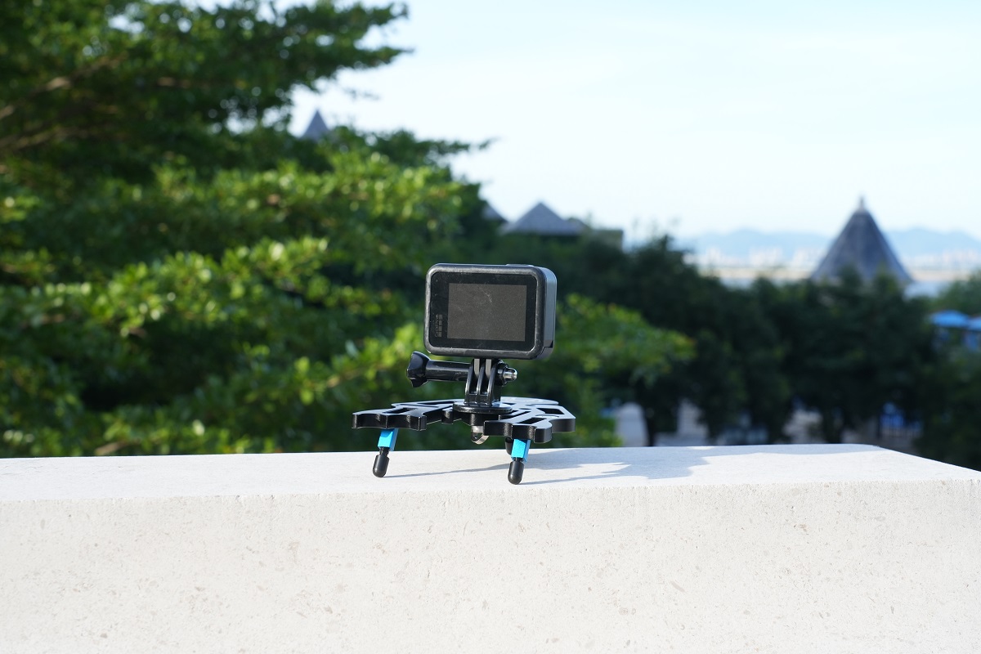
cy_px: 327
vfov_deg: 24.2
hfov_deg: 35.6
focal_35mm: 56
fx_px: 1526
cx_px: 490
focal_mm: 56
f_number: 11
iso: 400
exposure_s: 1/125
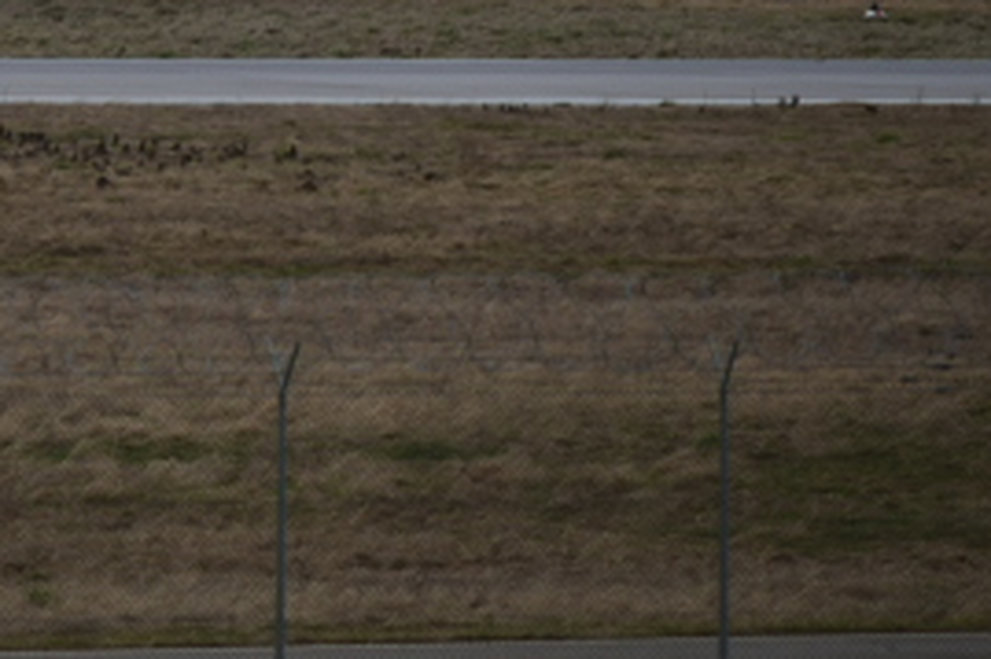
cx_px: -44
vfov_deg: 1.6
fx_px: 23521
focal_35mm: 855
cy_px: -55
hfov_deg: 2.4
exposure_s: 1/400
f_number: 6.3
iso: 200
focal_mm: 240
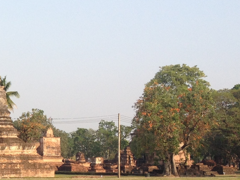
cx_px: -71
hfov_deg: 16.3
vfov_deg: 13.0
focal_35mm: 114
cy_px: 129
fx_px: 791
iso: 50
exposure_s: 1/789
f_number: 2.4
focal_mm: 4.28
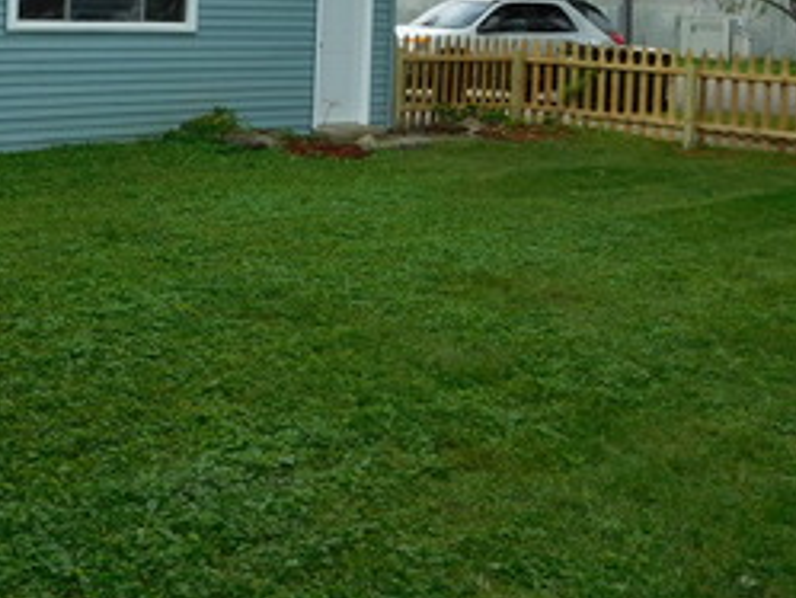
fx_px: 1357
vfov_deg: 23.6
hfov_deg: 32.4
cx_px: 253
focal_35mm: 59
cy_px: -29
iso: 125
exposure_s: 1/400
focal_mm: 4
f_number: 3
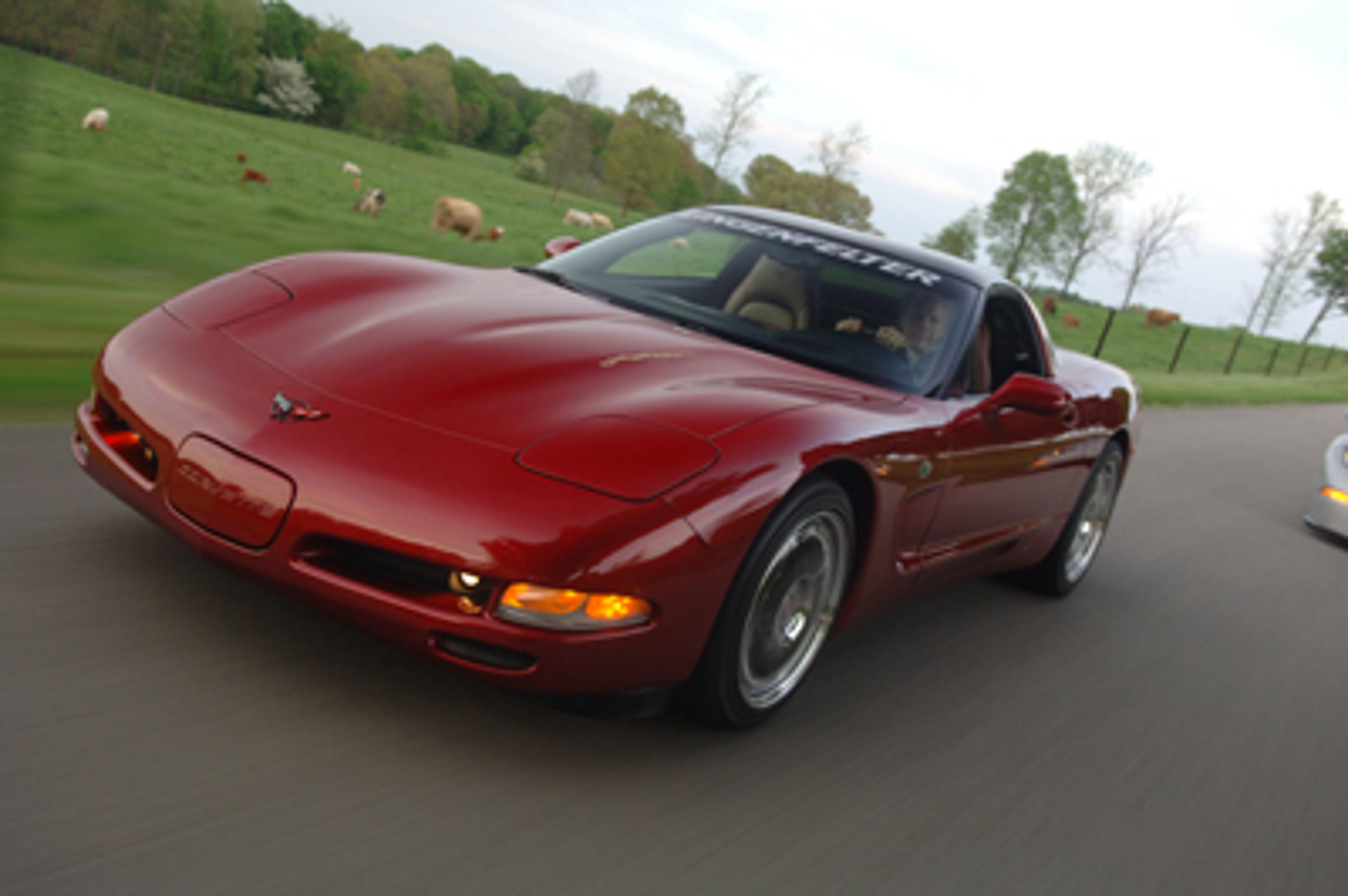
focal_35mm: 34
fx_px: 1291
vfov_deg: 38.3
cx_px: 674
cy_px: 448
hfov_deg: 55.1
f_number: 5
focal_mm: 23
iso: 500
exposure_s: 1/25
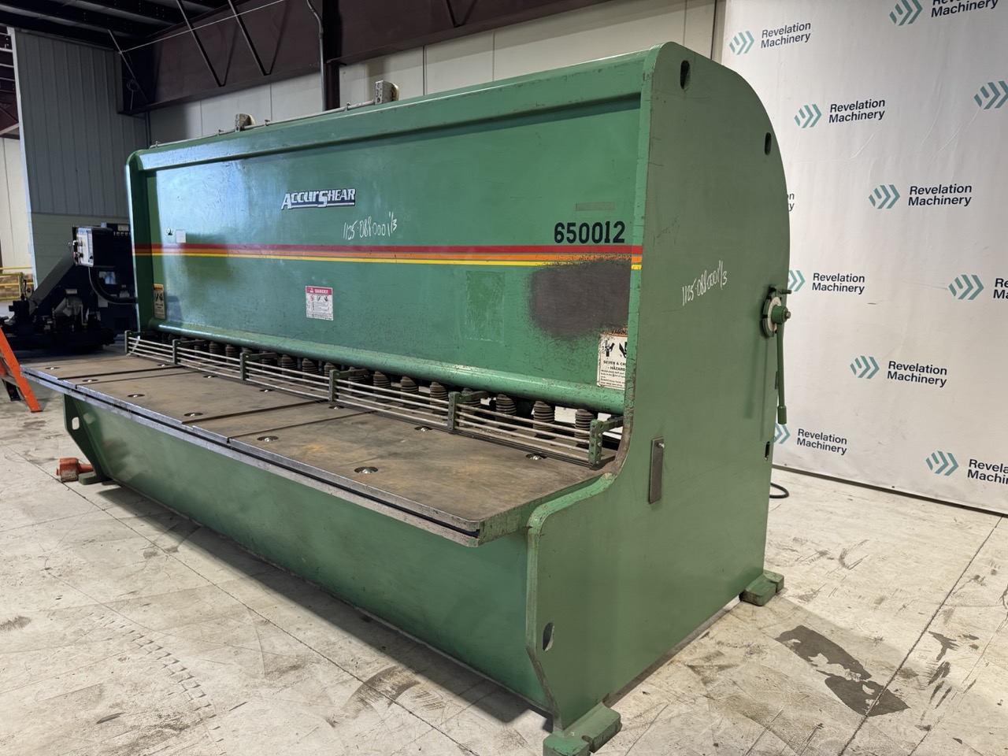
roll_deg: -1.8
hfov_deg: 71.6
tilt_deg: -10.2
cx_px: 504
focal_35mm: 24
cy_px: 378
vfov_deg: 56.8
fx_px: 699
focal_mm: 6.76
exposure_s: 1/120
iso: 200
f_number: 1.78
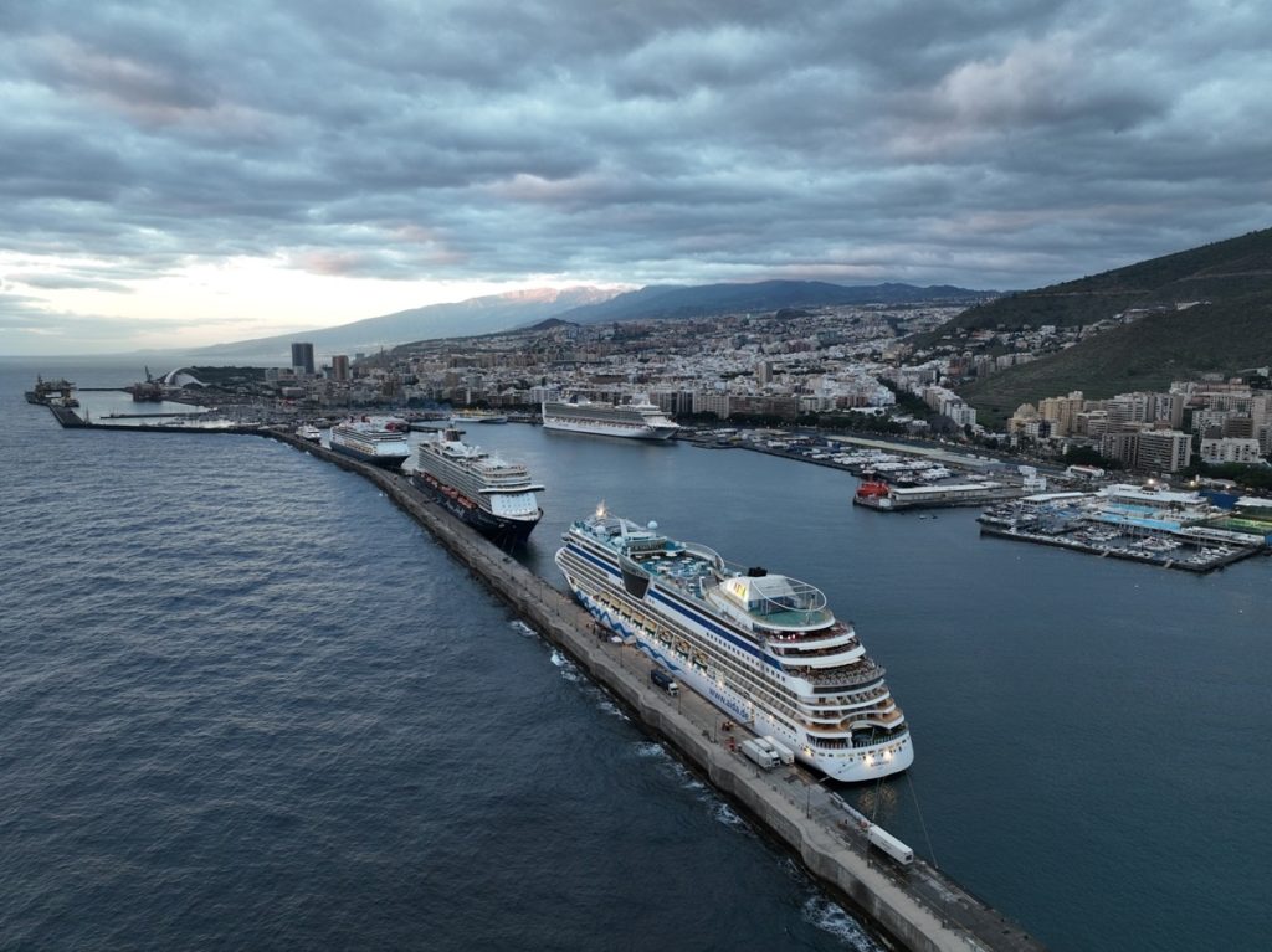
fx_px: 881
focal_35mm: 24
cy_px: 476
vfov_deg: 56.8
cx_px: 636
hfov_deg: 71.6
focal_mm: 12.29
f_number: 2.8
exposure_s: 1/30
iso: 100
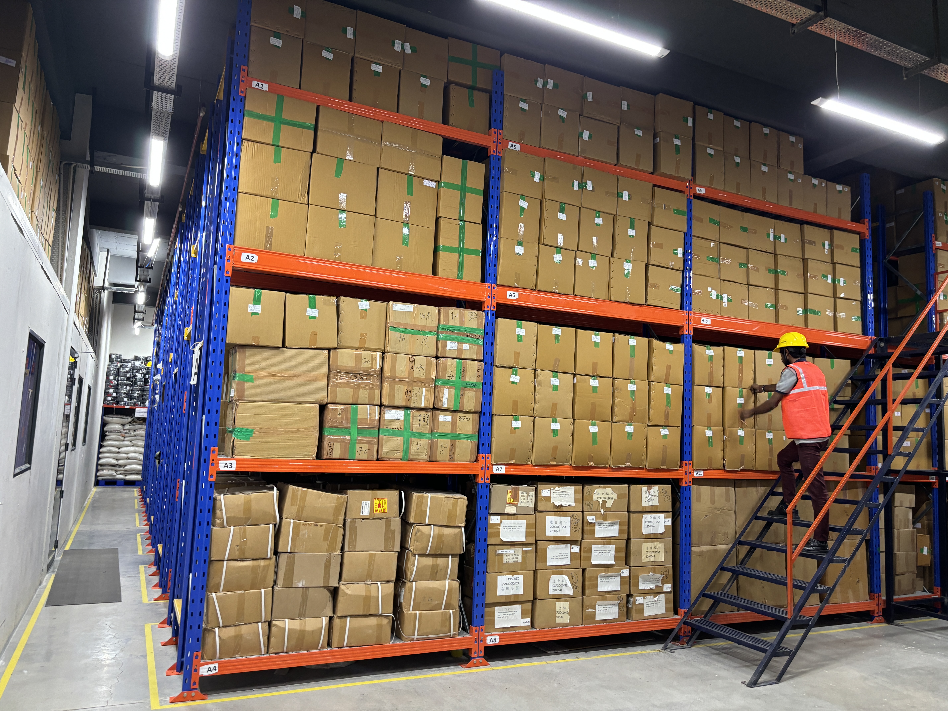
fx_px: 712
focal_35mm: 26
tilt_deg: +7.2
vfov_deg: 53.1
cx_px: 474
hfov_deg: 67.3
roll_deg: -1.7
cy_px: 356
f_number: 1.6
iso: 160
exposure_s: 1/50
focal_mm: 5.96
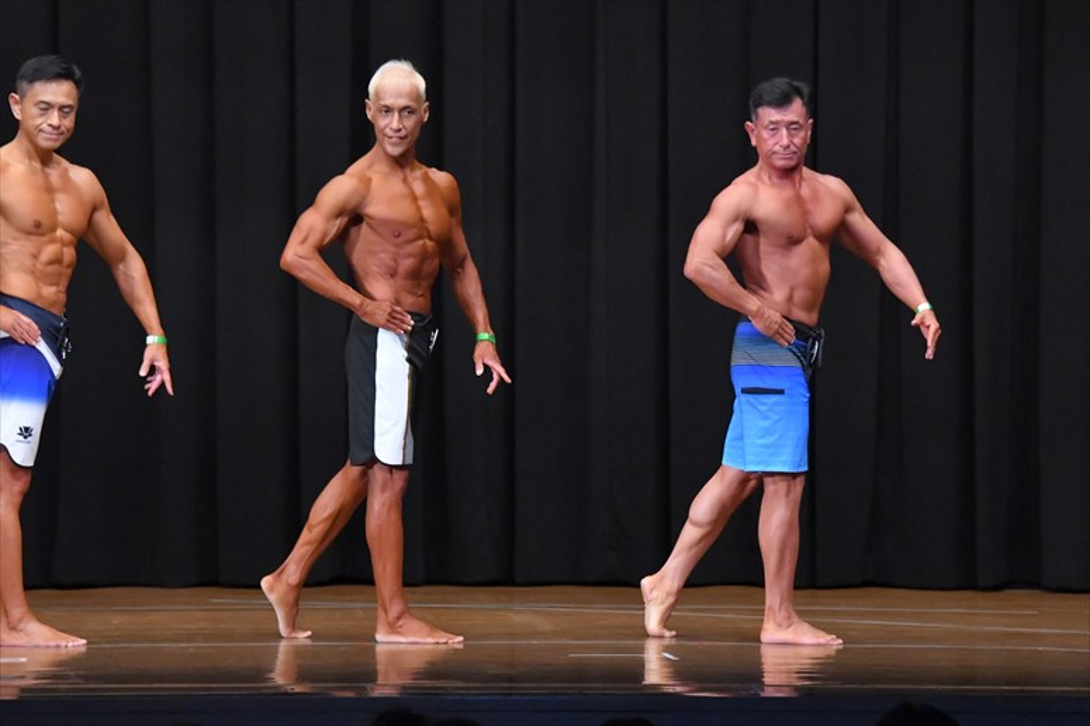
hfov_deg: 9.5
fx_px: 6567
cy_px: 363
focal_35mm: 217
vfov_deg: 6.3
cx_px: 545
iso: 8000
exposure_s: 1/400
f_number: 5.6
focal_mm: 145
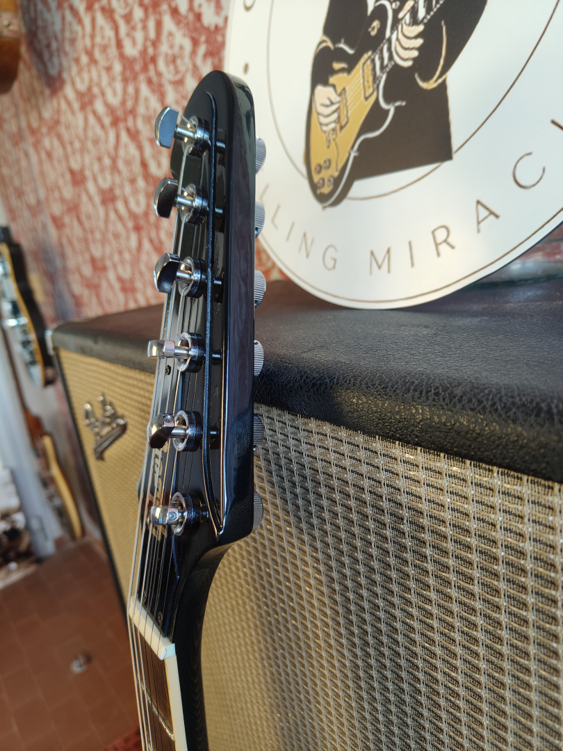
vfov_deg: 71.6
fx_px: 520
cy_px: 376
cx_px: 282
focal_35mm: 24
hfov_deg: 56.8
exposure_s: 1/50
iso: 250
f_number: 1.8
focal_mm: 5.59
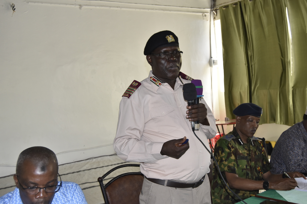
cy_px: 102
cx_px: 154
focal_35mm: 42
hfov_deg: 46.4
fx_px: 358
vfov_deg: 31.9
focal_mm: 28
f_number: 5.6
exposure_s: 1/125
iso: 800
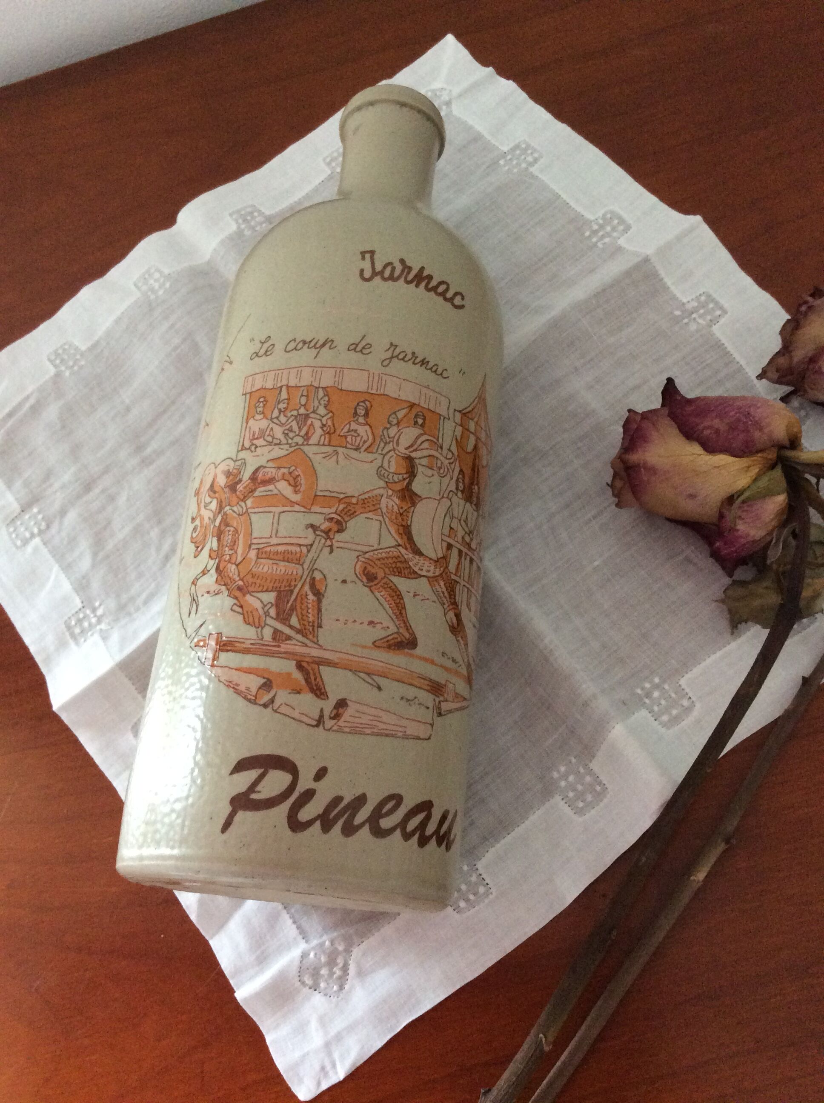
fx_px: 1018
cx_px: 412
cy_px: 552
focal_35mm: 32
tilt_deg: -64.8
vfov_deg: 56.9
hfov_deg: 44.1
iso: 200
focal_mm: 3.3
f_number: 2.4
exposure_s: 1/25
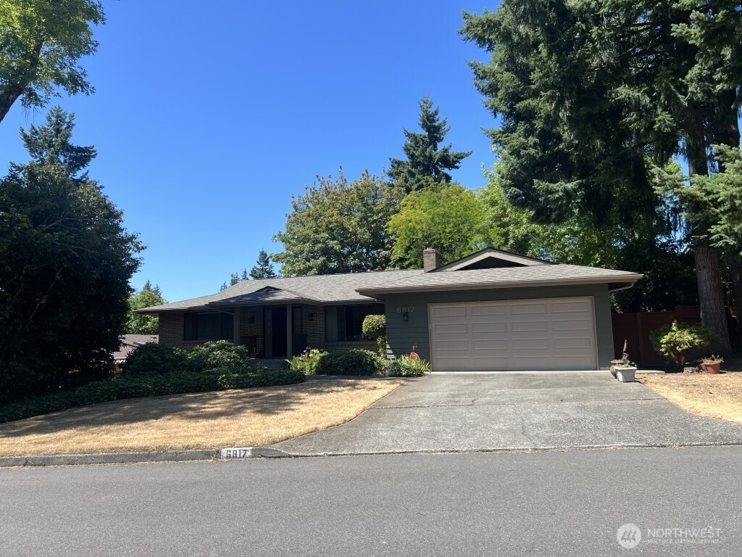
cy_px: 278
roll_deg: +1.8
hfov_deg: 67.3
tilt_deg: +6.6
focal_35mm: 26
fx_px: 557
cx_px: 371
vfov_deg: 53.1
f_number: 1.5
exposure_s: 1/2299
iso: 50
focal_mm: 5.7
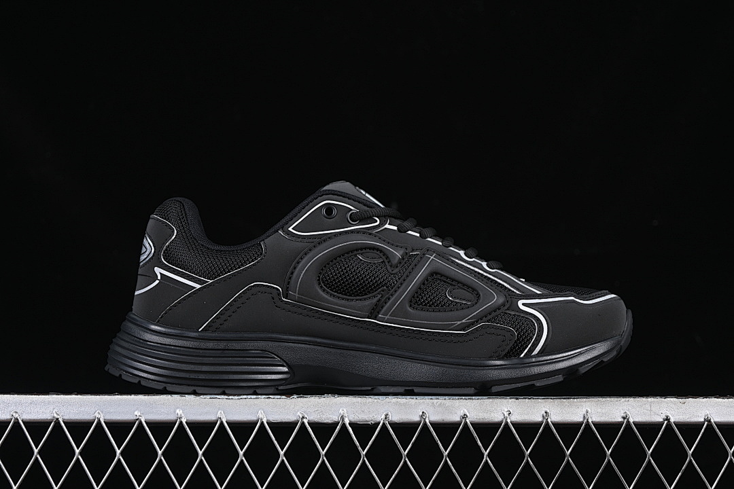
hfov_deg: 27.0
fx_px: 1529
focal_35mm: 75
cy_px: 244
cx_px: 367
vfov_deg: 18.2
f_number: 6.3
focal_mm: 50
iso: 160
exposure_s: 1/60
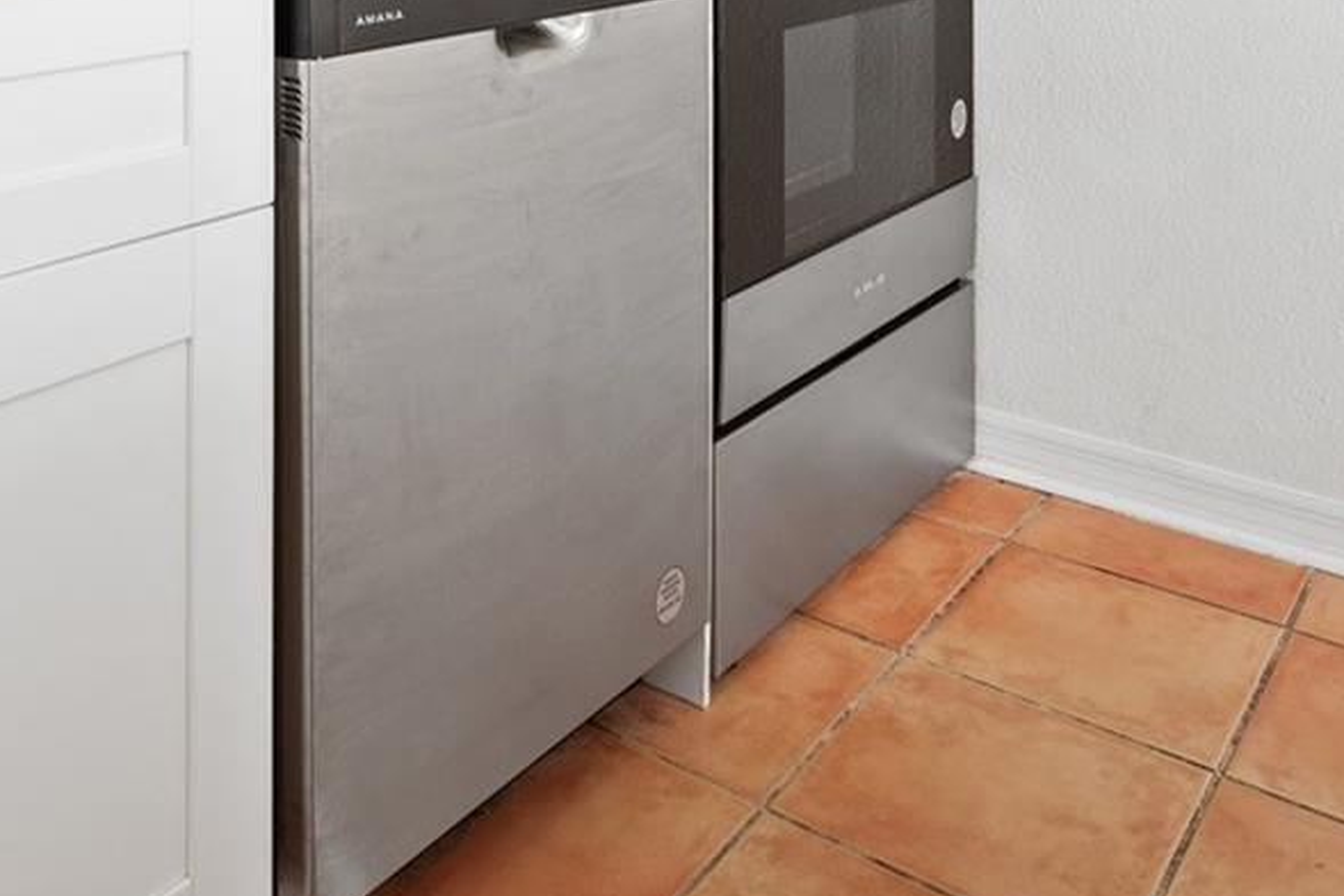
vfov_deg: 31.3
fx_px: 1419
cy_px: -79
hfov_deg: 49.9
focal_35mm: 38
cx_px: 456
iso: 200
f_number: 8
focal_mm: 14
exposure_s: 1/40
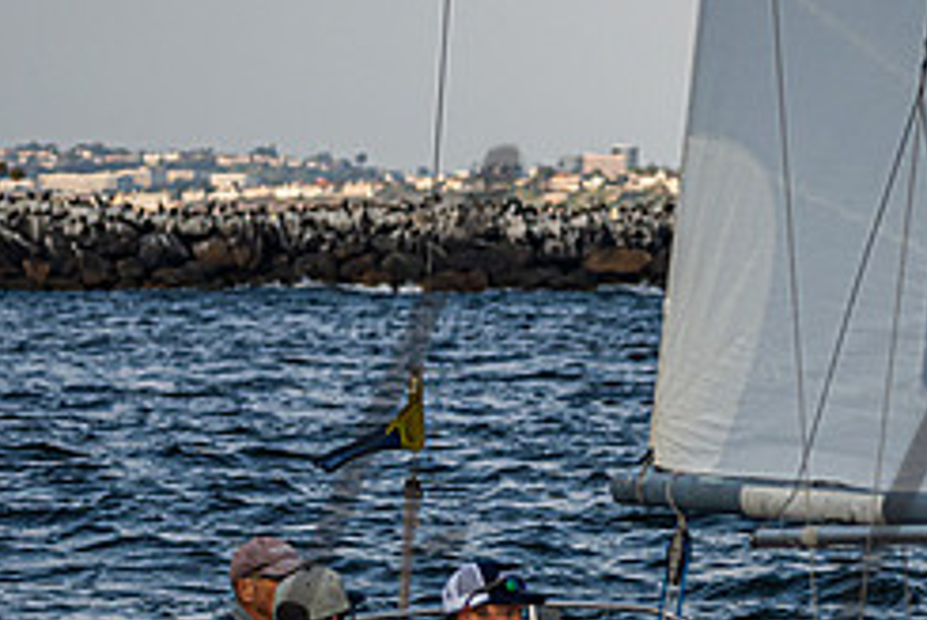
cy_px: 641
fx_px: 10261
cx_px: 893
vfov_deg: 3.5
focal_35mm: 398
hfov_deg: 5.2
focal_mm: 130
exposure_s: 1/2500
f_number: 5
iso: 400
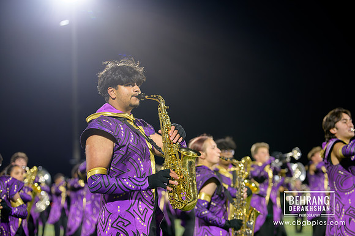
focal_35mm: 85
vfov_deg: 16.1
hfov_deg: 23.9
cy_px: 118
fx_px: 838
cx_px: 178
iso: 3200
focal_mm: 85
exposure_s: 1/500
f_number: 2.8
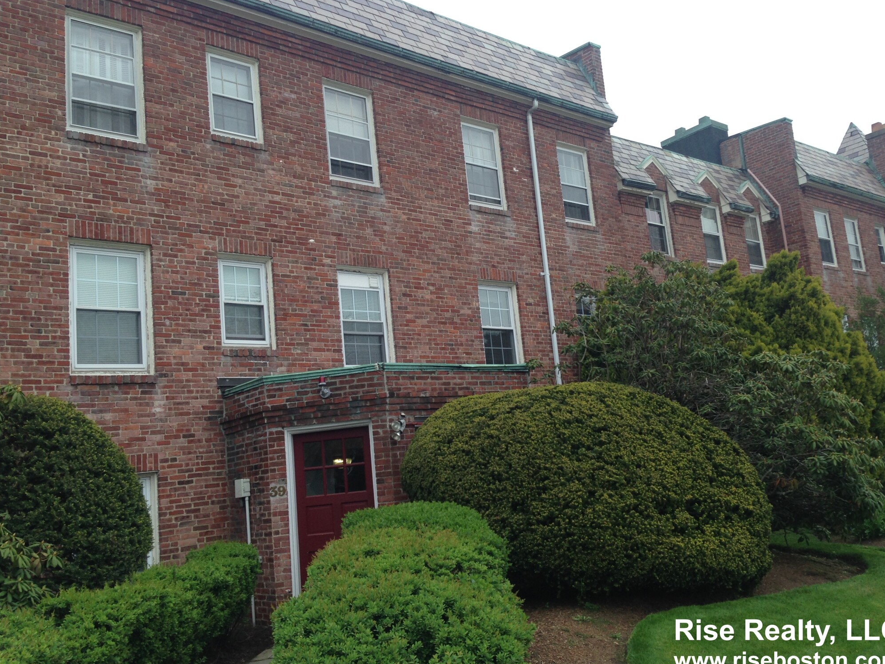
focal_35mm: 34
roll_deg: +5.2
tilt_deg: +11.0
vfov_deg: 41.8
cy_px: 336
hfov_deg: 54.0
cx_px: 448
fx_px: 869
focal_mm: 4.12
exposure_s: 1/234
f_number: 2.4
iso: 50
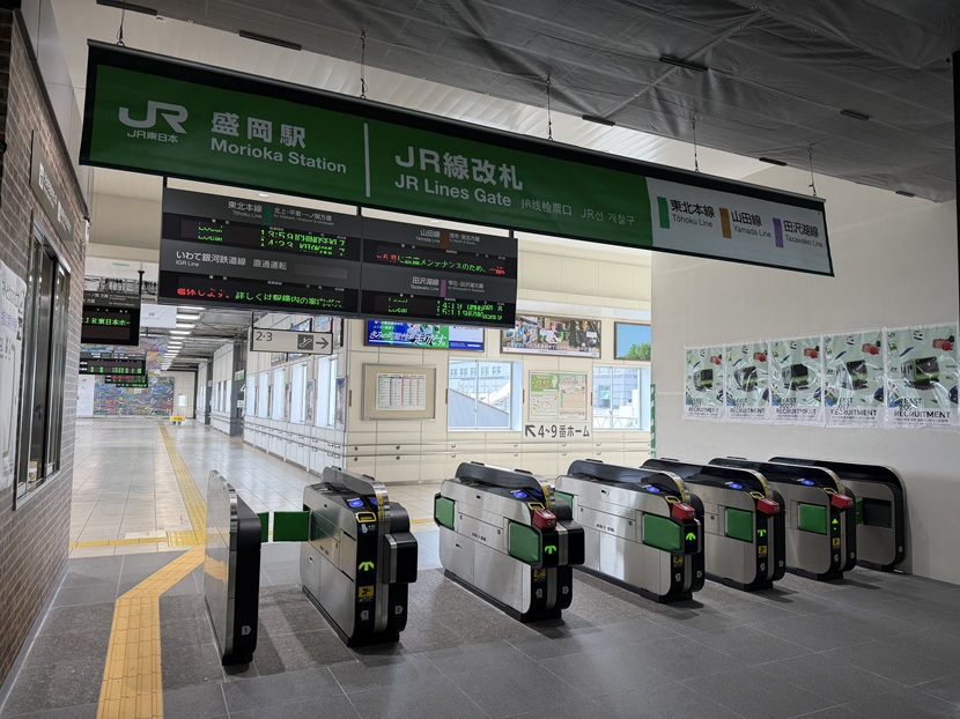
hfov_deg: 71.6
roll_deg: -1.4
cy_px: 360
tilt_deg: +3.8
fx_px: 665
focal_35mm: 24
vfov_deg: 56.8
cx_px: 480
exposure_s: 1/160
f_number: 1.78
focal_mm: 6.76
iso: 64
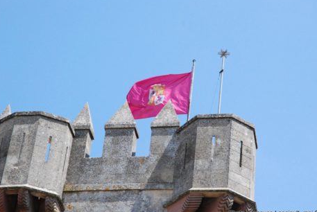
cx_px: 163
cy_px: 107
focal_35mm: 115
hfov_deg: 17.8
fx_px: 1014
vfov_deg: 12.0
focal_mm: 70
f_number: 9
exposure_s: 1/1250
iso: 1600
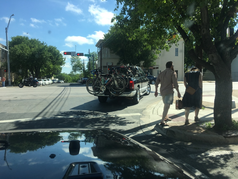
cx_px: 119
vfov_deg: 48.2
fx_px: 199
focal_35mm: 29
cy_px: 90
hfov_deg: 61.7
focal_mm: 4.15
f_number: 2.2
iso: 25
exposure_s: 1/827
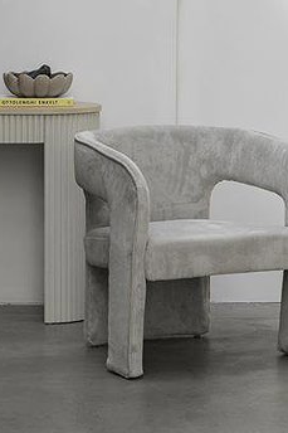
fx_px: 1802
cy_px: 76
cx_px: 103
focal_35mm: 150
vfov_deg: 13.6
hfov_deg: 9.1
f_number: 7.1
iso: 500
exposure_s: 1/100
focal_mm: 86
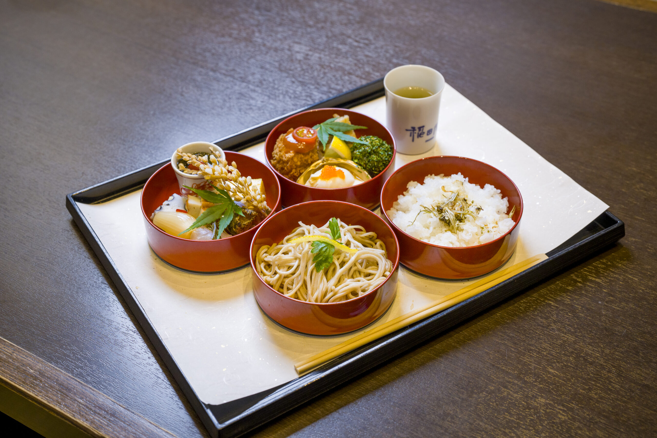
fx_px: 912
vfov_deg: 27.0
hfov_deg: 39.6
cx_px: 328
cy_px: 219
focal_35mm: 50
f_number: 5.6
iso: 800
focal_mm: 50
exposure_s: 1/125
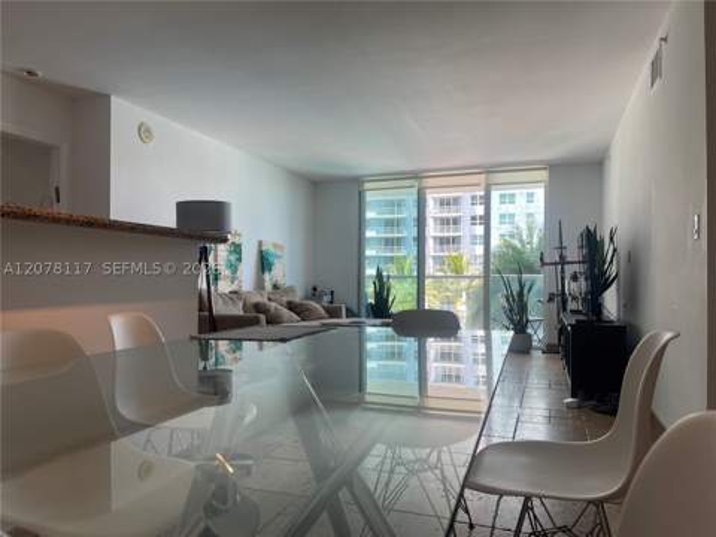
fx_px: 538
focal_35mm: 26
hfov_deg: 67.3
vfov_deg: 53.1
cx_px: 358
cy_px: 268
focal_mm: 5.1
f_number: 1.6
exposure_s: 1/144
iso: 32
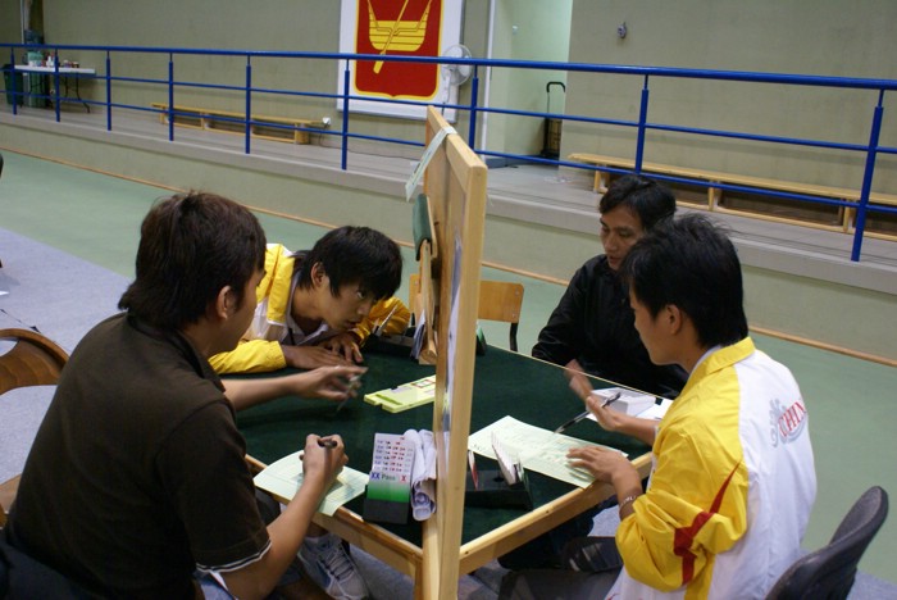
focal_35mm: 36
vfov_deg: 36.9
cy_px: 300
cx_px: 448
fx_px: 898
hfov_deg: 53.1
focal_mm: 24
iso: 800
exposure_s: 1/40
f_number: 5.6
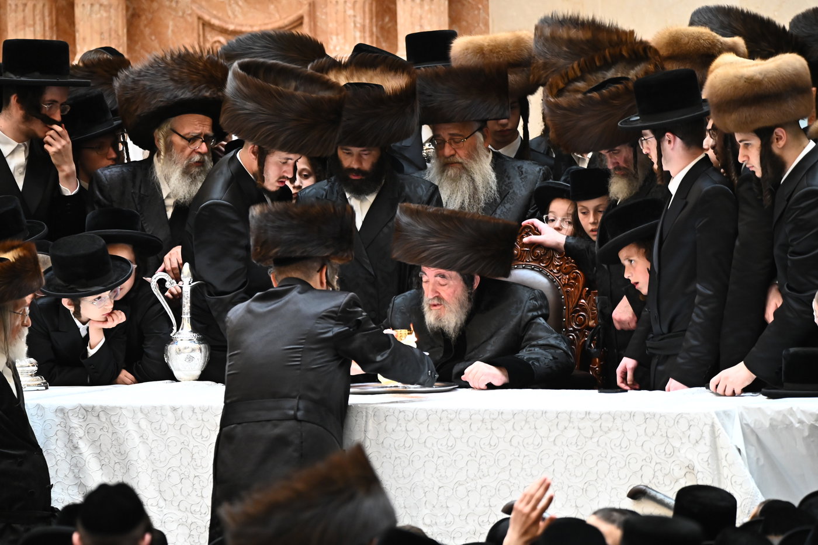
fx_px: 7724
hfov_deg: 6.1
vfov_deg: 4.0
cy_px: 272
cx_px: 409
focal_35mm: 340
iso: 4000
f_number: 6
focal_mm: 340
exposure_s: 1/125
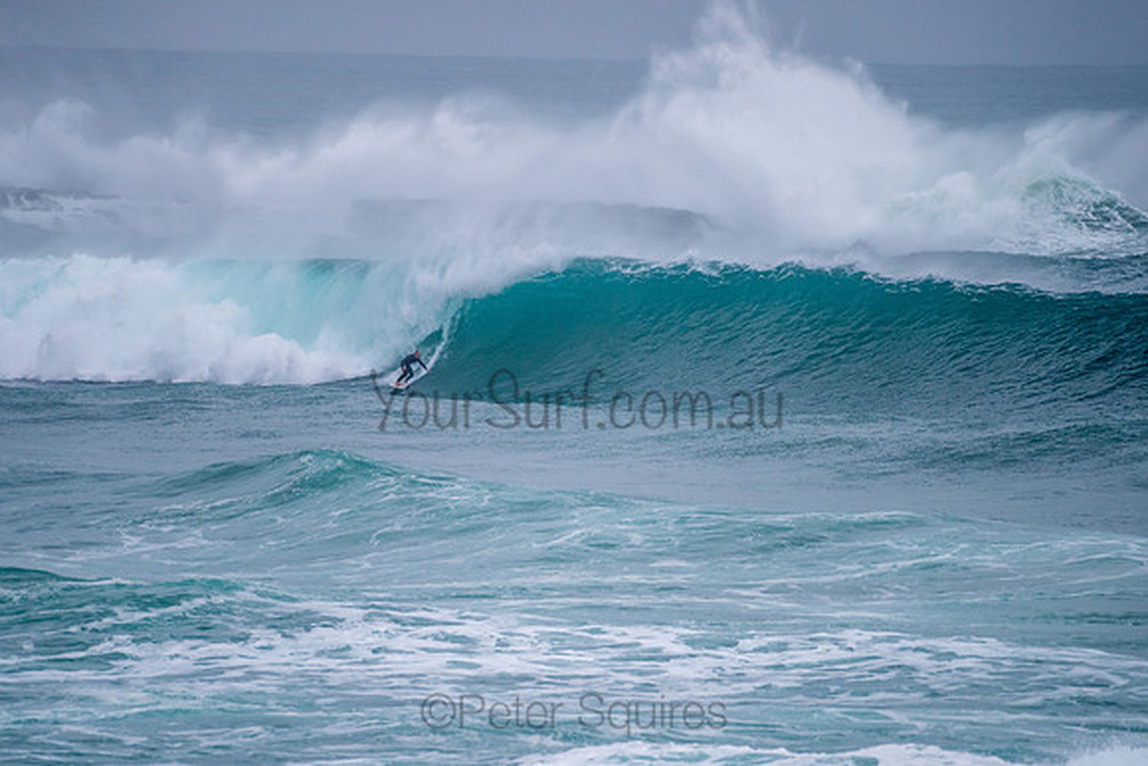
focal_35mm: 613
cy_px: 354
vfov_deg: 2.2
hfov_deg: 3.4
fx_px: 19558
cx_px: 551
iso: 500
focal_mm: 500
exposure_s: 1/1250
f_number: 5.6
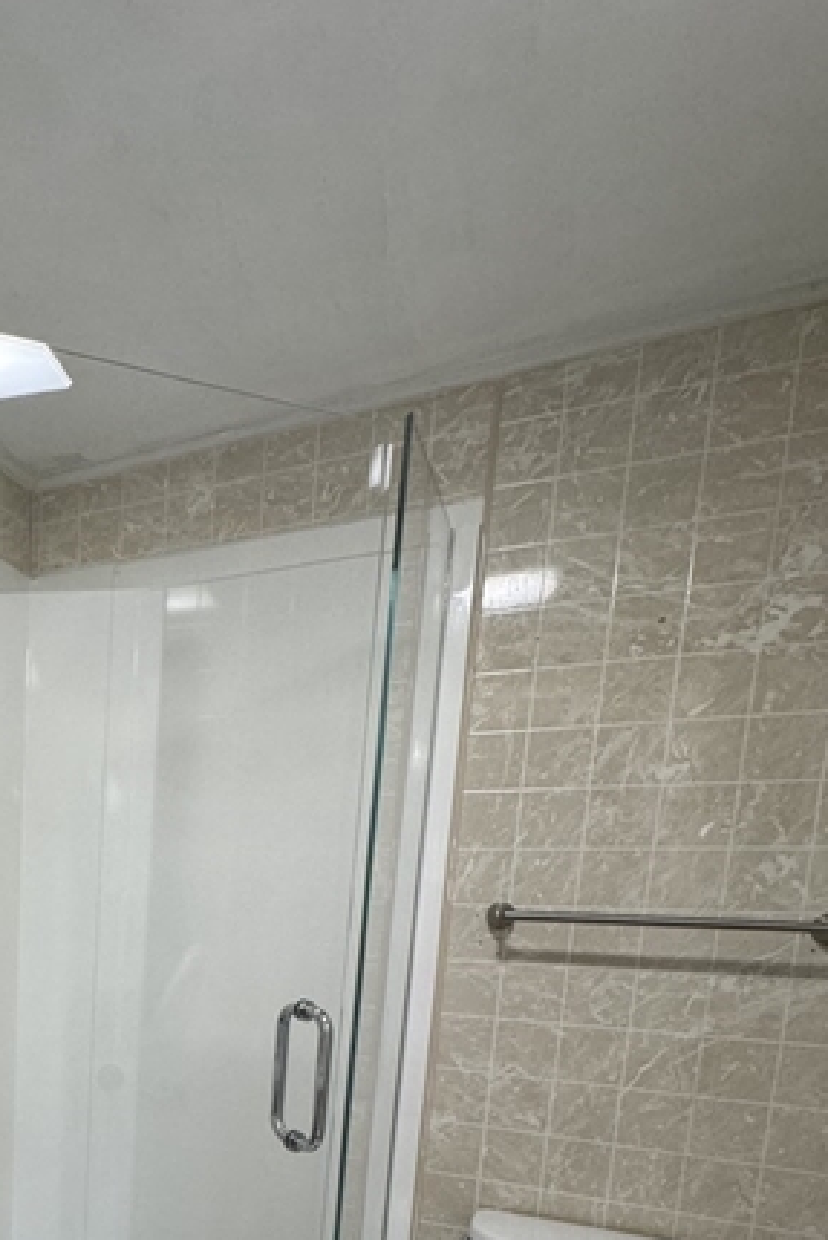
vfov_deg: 61.8
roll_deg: -1.9
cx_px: 43
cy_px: 1041
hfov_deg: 44.0
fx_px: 896
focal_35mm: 26
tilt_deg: -8.9
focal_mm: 2.22
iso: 200
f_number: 2.2
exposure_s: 1/60
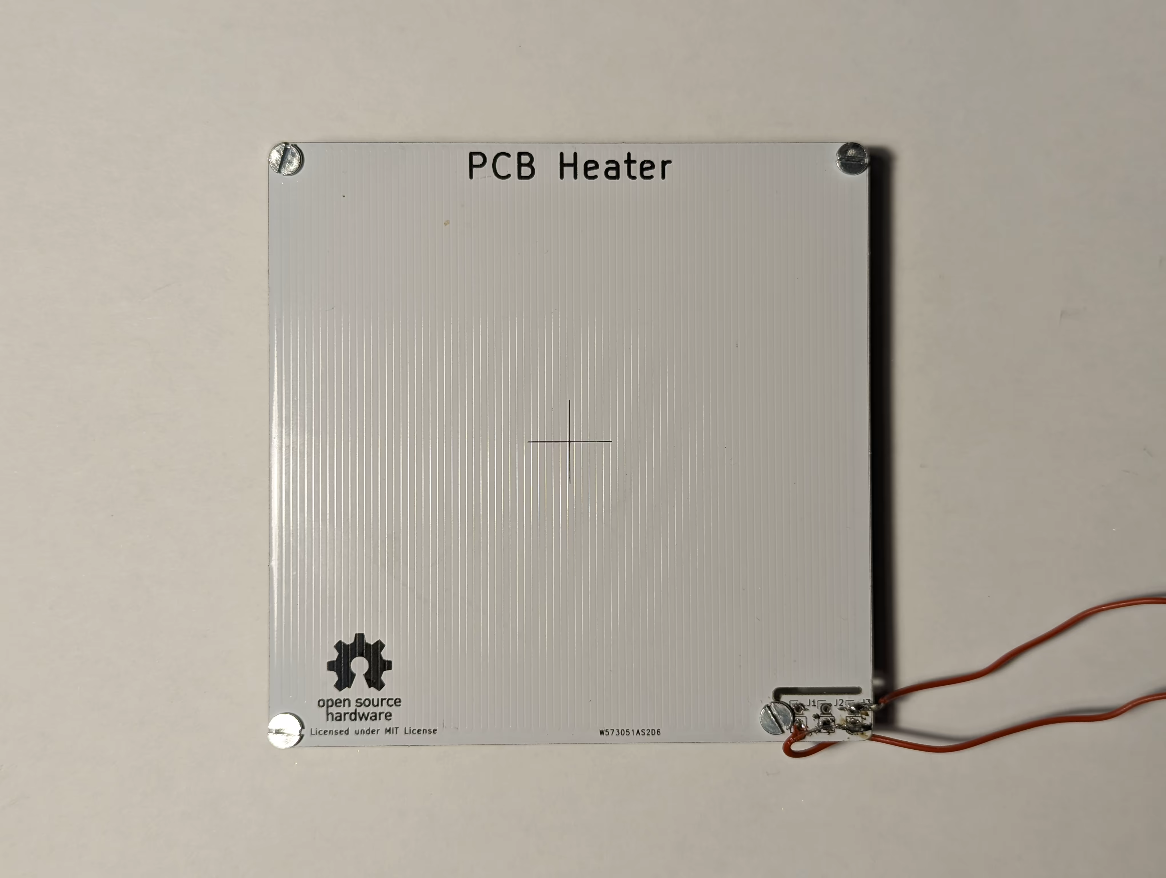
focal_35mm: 48
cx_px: 583
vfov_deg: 30.3
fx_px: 1619
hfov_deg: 39.6
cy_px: 439
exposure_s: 1/100
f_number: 1.9
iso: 75
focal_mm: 6.8
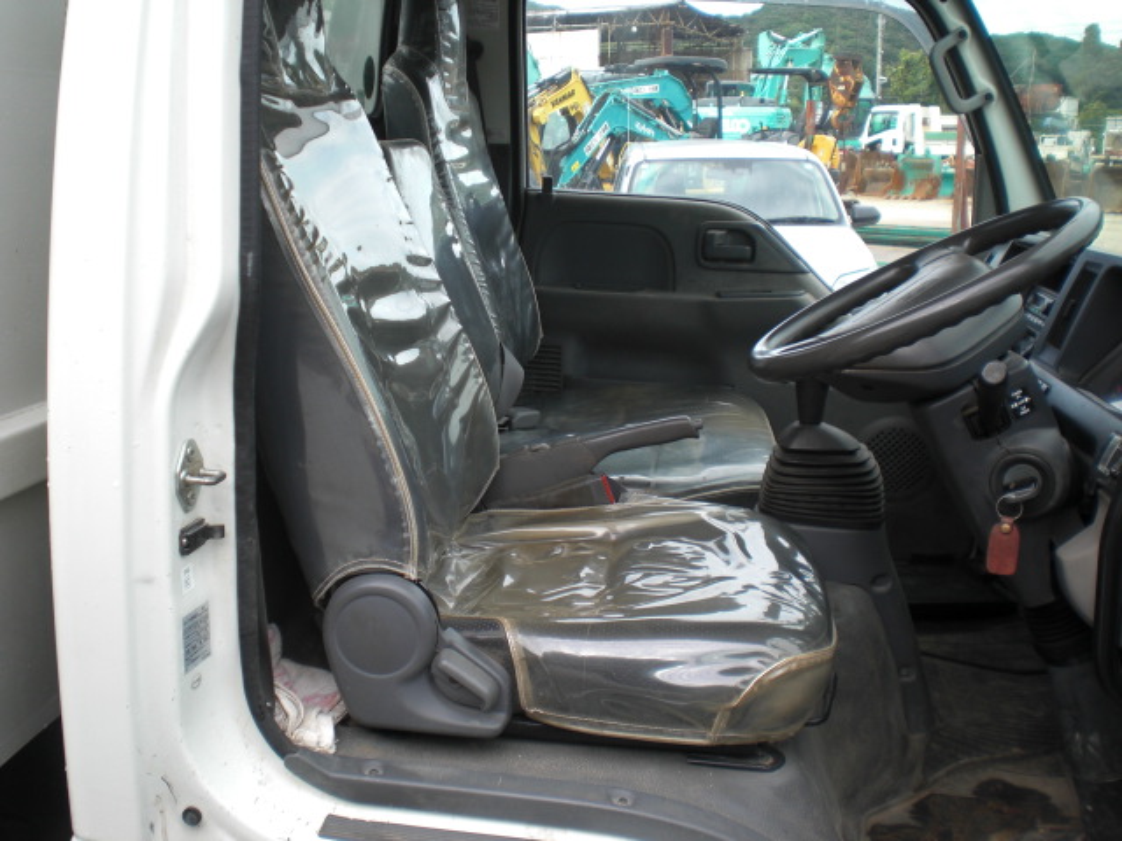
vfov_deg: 37.7
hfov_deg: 49.0
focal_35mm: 38
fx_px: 1232
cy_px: 420
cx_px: 561
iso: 64
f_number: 3.1
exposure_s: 1/125
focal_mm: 6.3
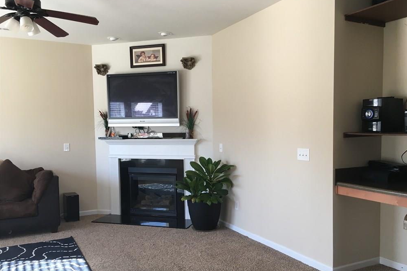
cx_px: 208
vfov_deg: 42.3
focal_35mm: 31
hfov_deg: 60.3
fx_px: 350
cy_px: 151
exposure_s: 1/30
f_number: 2.2
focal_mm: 4.15
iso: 25
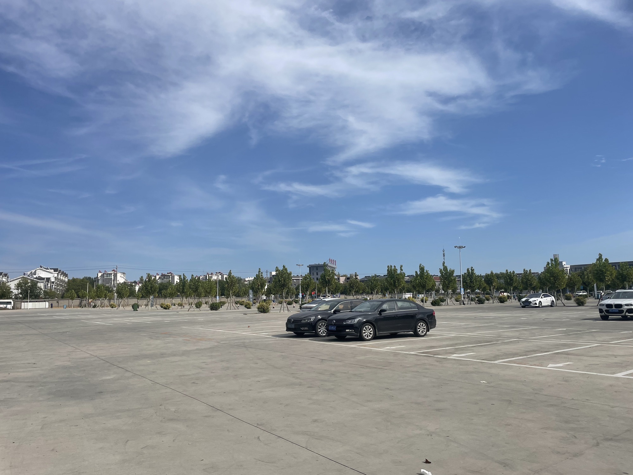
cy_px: 238
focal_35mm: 26
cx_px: 316
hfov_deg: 67.3
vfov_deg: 53.1
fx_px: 475
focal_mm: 4.2
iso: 32
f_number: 1.6
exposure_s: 1/6494
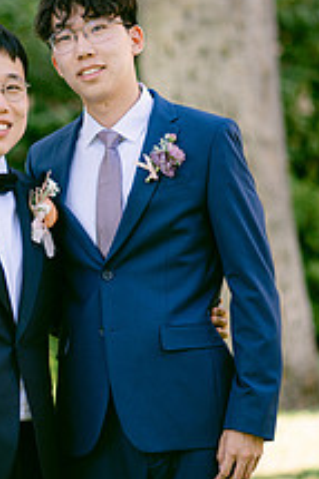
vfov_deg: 11.6
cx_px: 22
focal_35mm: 178
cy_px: 238
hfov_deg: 7.7
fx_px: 2370
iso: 80
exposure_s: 1/320
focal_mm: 85
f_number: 1.8
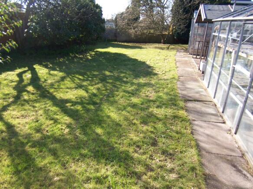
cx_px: 126
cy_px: 94
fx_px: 168
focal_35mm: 23
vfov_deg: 58.9
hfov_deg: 73.9
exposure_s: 1/320
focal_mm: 3.8
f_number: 2.8
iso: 64
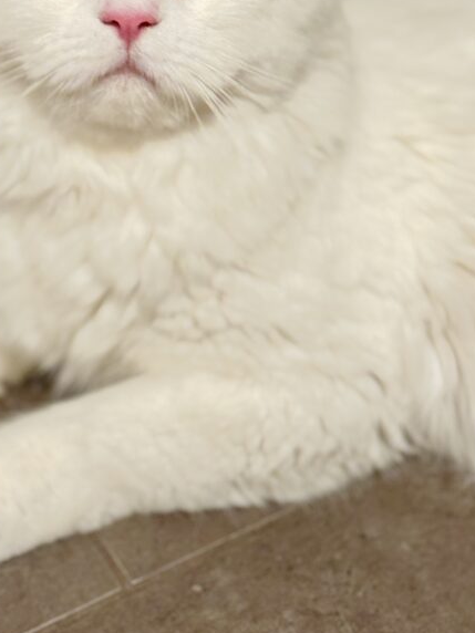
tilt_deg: -38.2
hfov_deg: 17.1
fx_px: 1573
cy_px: 169
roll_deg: +3.4
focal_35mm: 86
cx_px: 109
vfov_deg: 22.6
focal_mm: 6.76
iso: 500
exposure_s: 1/40
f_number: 1.78
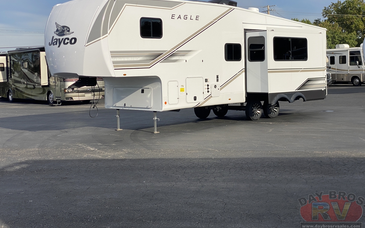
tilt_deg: -2.7
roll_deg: +1.7
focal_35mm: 56
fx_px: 557
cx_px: 181
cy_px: 92
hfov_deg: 36.3
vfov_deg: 23.1
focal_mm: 6
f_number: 2
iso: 20
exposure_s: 1/2083
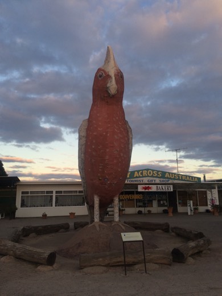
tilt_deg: +9.7
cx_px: 111
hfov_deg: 48.2
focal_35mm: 29
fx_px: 248
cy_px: 148
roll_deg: +1.0
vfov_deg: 61.7
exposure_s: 1/178
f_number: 2.2
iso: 32
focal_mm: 4.15
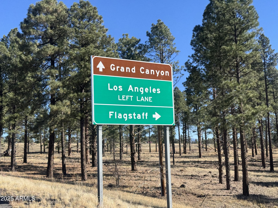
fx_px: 385
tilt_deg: +2.1
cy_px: 104
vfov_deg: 30.3
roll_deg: -0.7
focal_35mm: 48
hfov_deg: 39.7
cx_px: 139
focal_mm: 6.76
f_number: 1.78
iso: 64
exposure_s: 1/2833
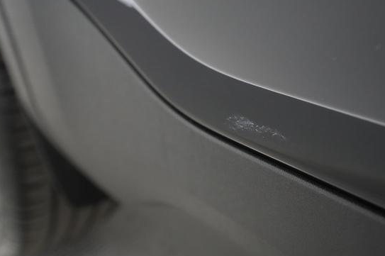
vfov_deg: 39.9
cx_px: 195
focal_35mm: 33
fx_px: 353
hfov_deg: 57.3
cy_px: 123
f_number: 4.5
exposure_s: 1/100
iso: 6400
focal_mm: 28
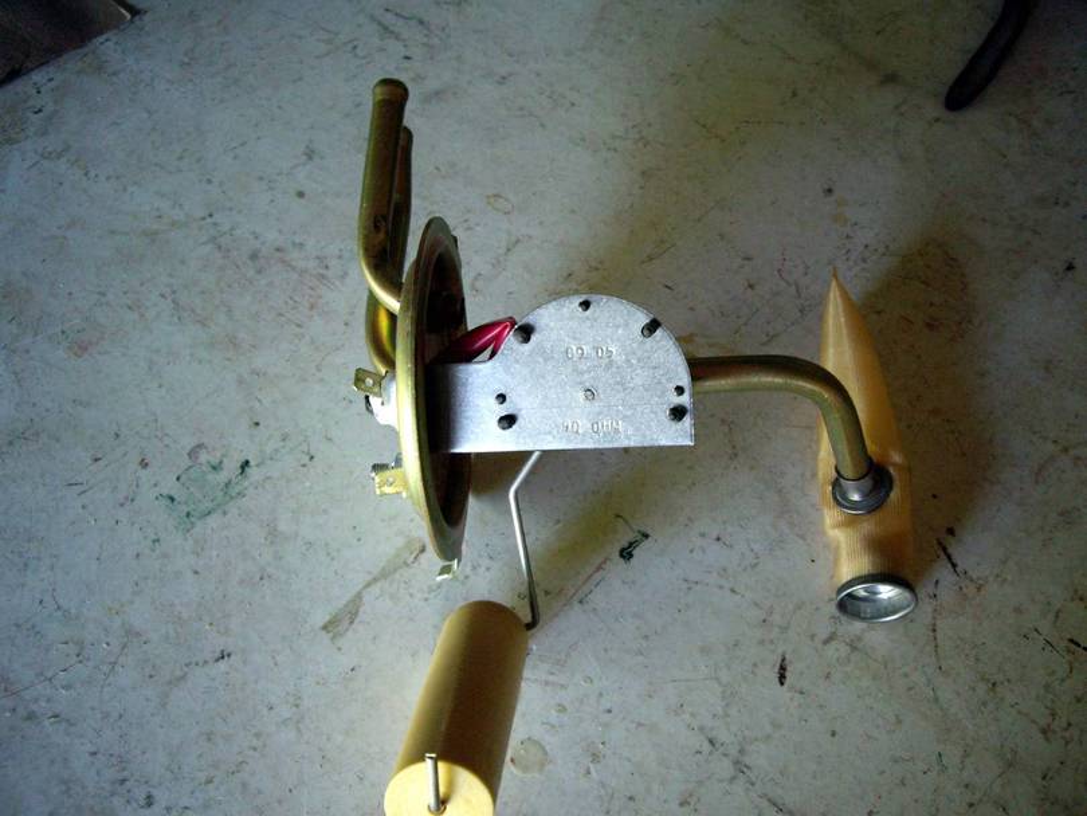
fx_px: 1194
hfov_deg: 49.0
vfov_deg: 37.7
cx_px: 544
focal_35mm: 38
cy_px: 408
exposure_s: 1/25
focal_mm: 6.2
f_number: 2.7
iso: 200
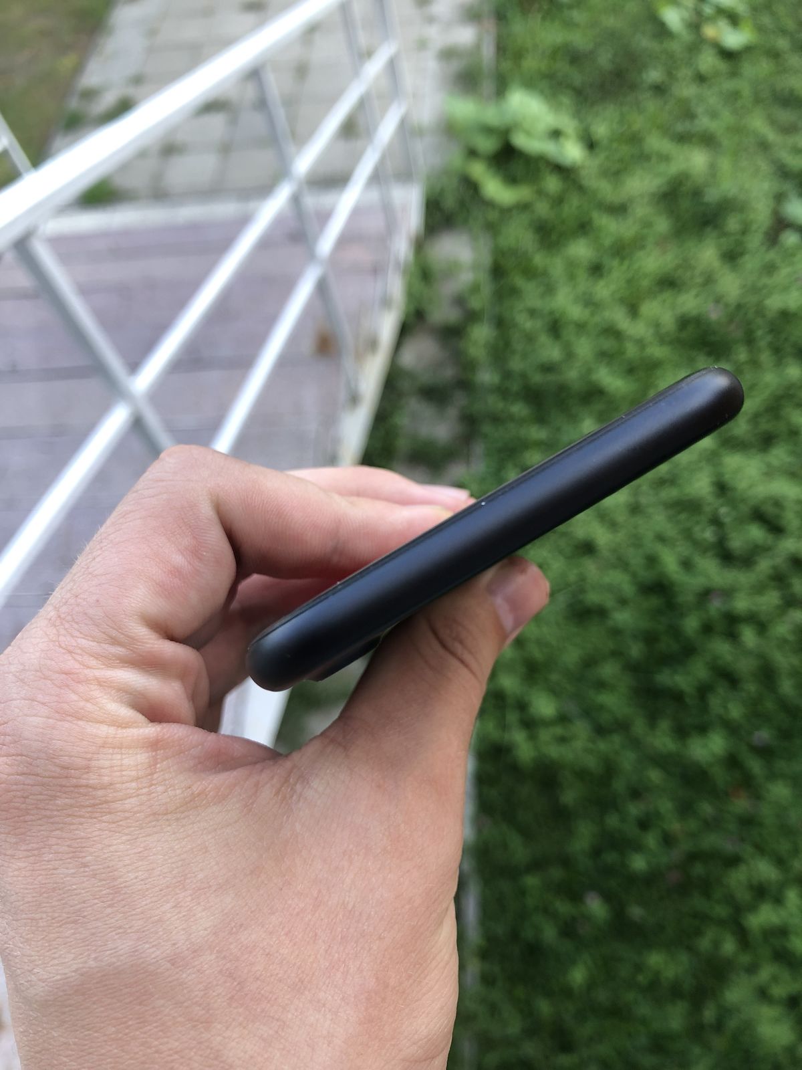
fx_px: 865
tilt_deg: -59.2
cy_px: 535
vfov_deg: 63.4
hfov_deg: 49.7
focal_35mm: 28
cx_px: 401
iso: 25
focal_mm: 3.99
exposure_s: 1/100
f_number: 1.8
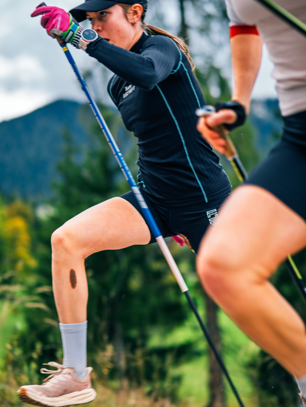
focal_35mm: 90
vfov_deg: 21.8
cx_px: 153
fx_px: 1061
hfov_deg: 16.4
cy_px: 204
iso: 200
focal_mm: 45
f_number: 1.2
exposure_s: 1/320
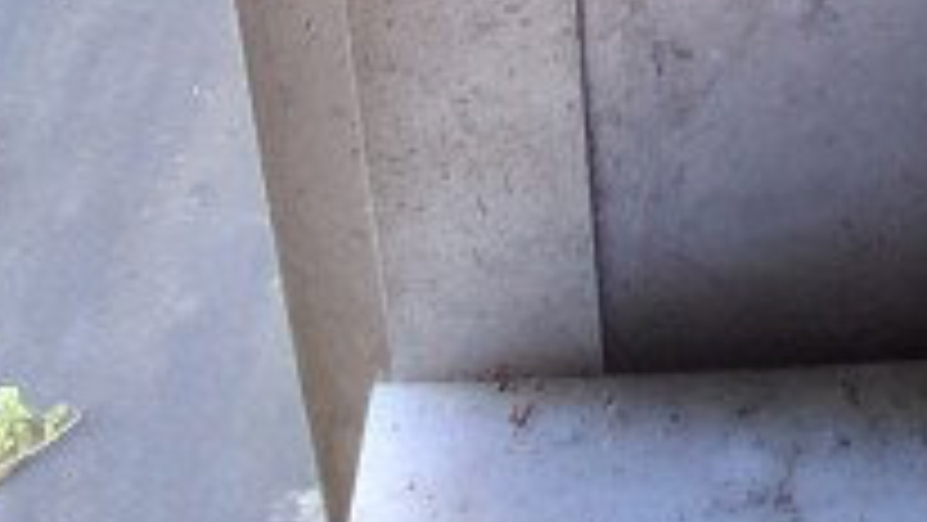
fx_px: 1795
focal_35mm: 73
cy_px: -934
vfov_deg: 11.6
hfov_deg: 27.2
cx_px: 945
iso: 125
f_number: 2.2
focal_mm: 1.4
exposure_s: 1/60
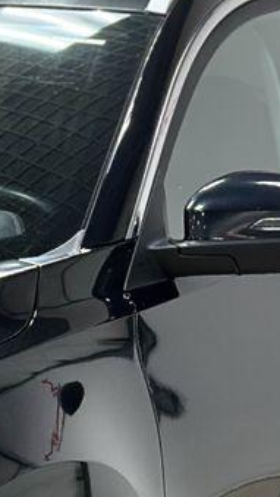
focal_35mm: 222
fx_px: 2927
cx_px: -217
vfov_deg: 9.6
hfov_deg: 5.4
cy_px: 491
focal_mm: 6.86
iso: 125
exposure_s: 1/100
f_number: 1.78
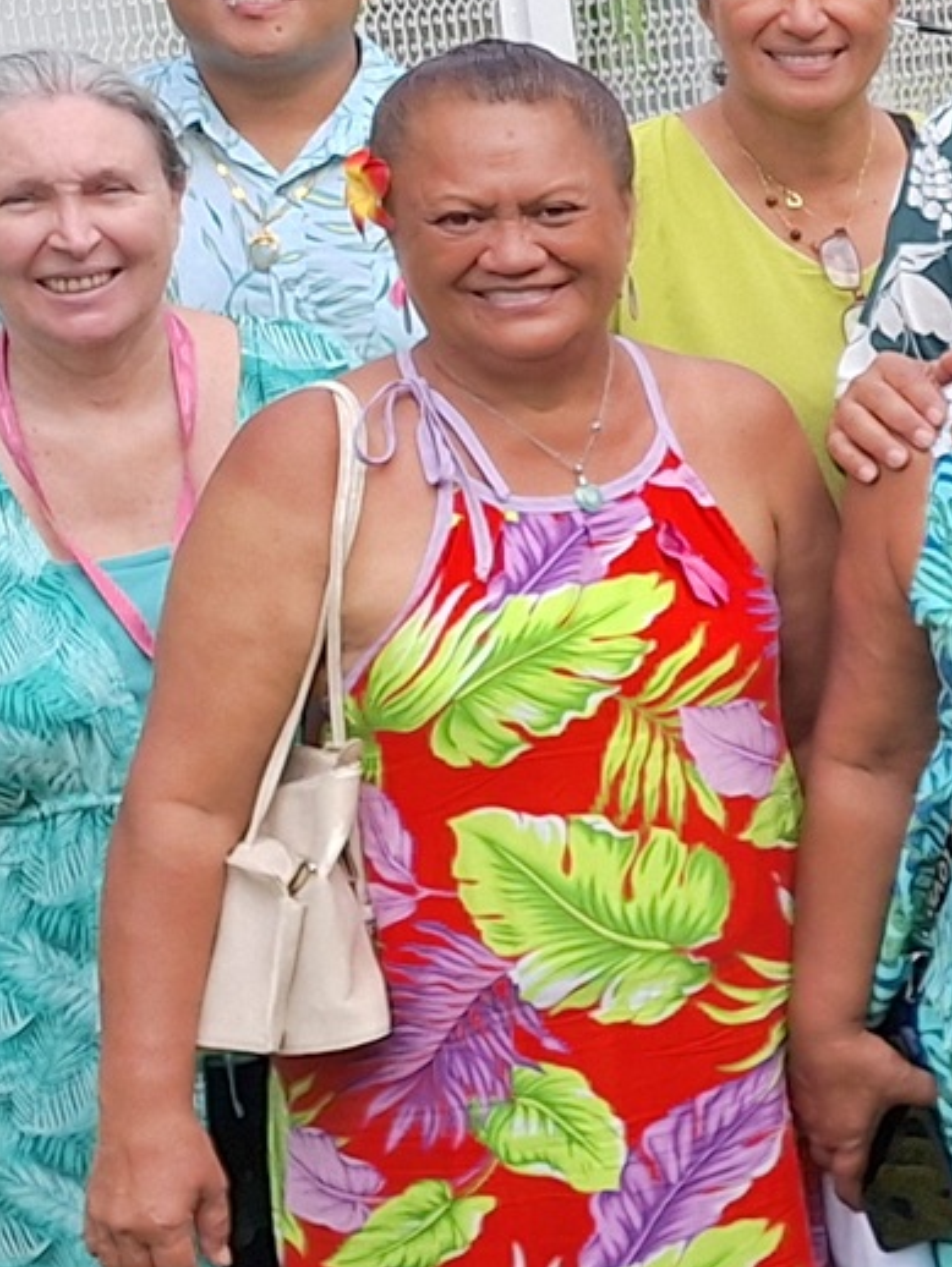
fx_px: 4067
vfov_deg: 17.7
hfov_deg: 10.9
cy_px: 652
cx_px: 2428
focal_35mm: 111
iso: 40
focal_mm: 5.54
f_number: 1.8
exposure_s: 1/916
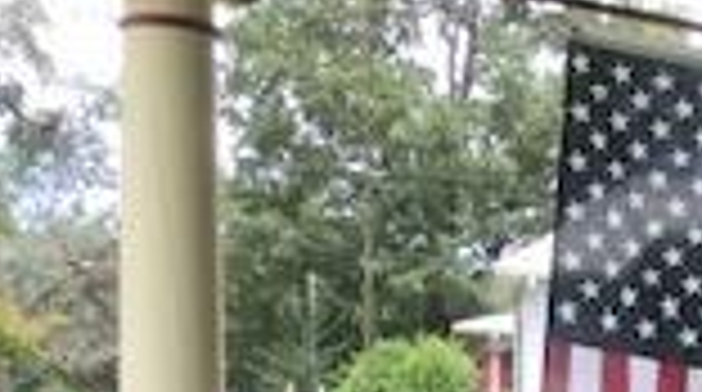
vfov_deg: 8.0
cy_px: 960
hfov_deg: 14.4
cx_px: 1076
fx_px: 2582
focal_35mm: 139
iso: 25
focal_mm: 3.3
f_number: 2.4
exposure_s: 1/259
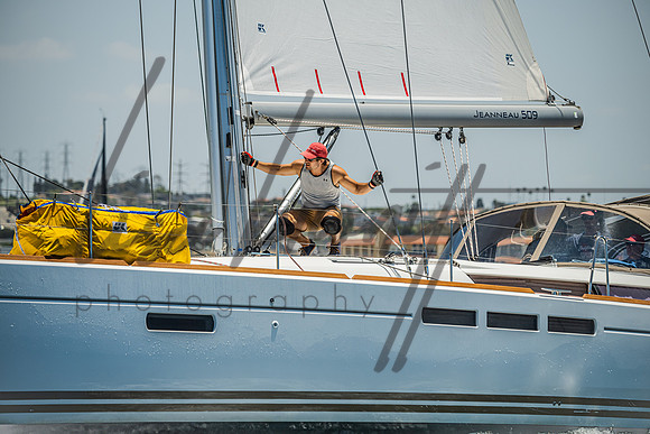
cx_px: 325
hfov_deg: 9.4
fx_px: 3973
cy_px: 217
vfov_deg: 6.2
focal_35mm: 220
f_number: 5.6
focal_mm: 220
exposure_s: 1/1600
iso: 320
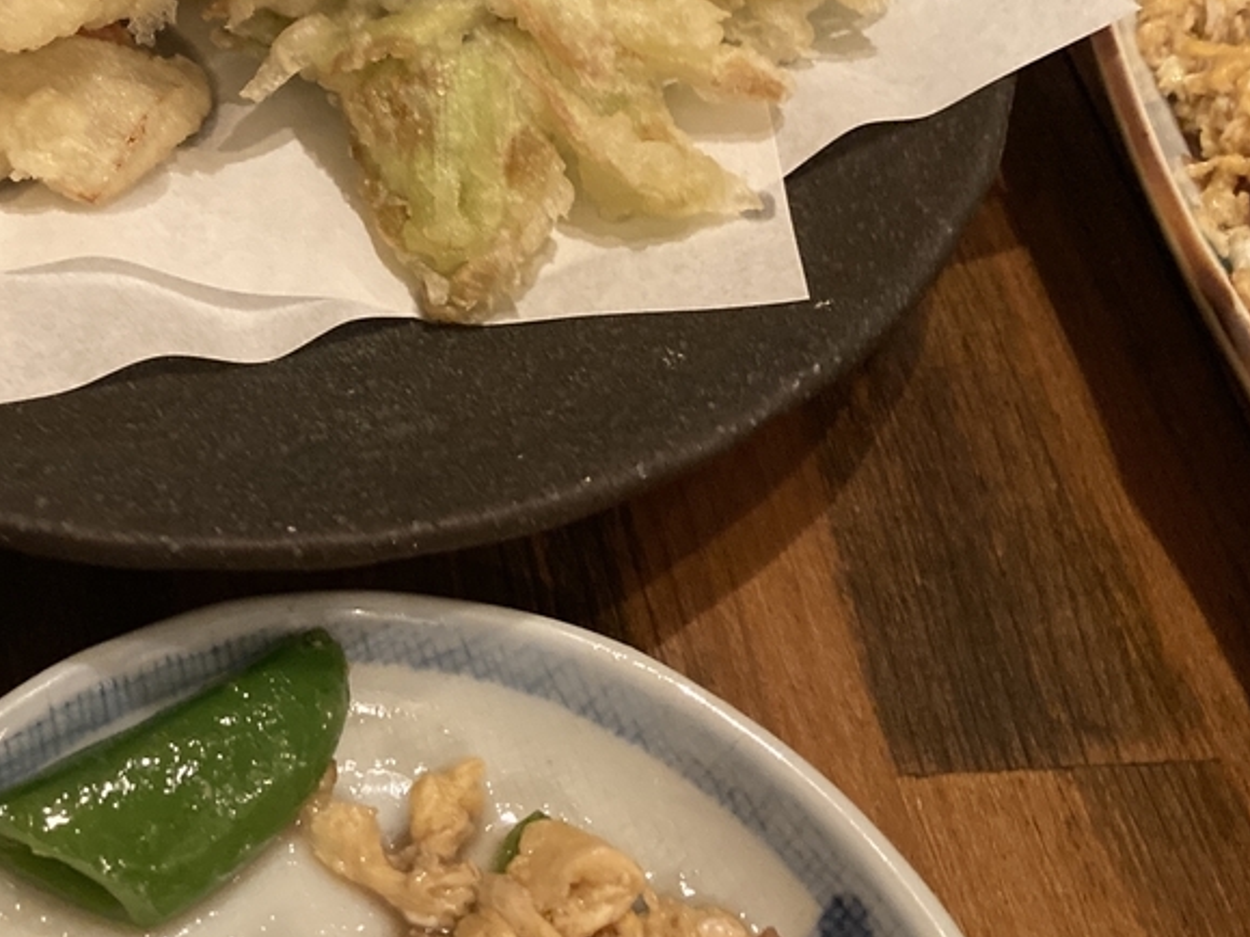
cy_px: 89
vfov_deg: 24.5
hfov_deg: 32.2
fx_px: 2094
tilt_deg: -46.7
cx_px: 229
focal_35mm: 58
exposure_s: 1/25
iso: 500
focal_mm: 3.99
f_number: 1.8
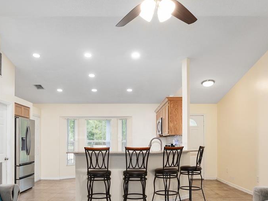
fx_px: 248
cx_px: 127
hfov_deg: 56.8
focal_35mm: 32
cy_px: 135
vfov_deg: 43.5
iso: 500
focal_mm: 14
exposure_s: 1/8
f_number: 7.1
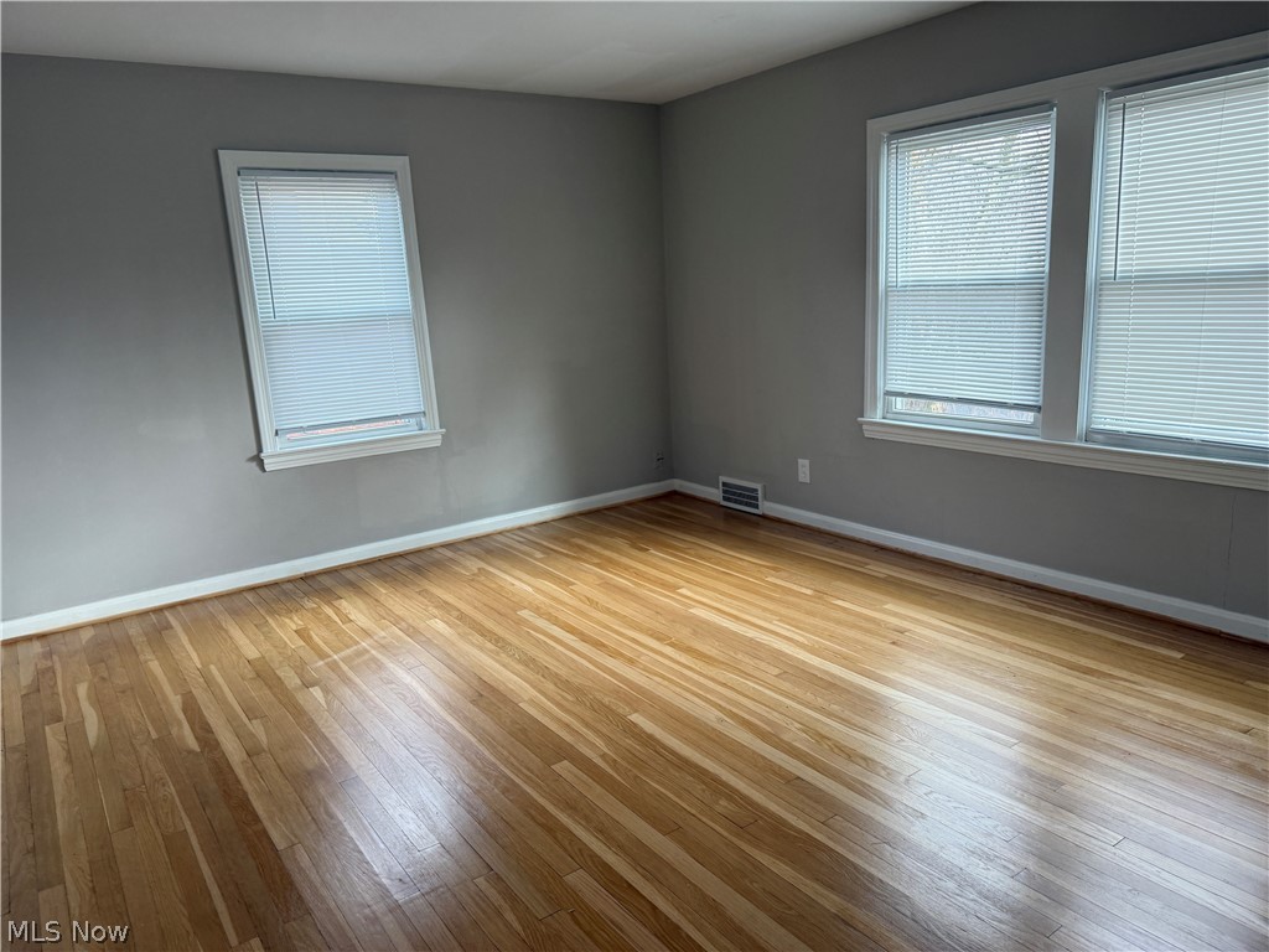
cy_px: 476
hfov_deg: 71.6
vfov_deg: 56.8
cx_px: 634
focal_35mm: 24
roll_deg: +2.7
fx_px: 880
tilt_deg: -12.7
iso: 160
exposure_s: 1/121
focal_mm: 6.76
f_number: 1.78
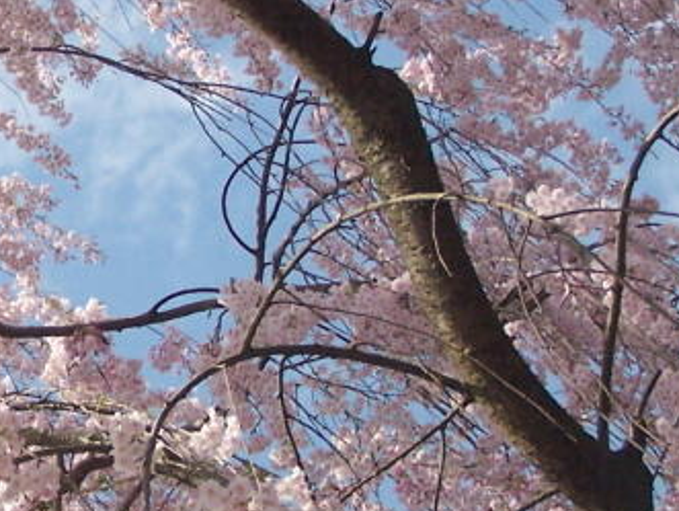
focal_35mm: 173
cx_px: -82
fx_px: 3397
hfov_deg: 11.2
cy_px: 244
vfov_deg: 8.6
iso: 200
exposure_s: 1/640
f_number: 3.1
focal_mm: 9.3
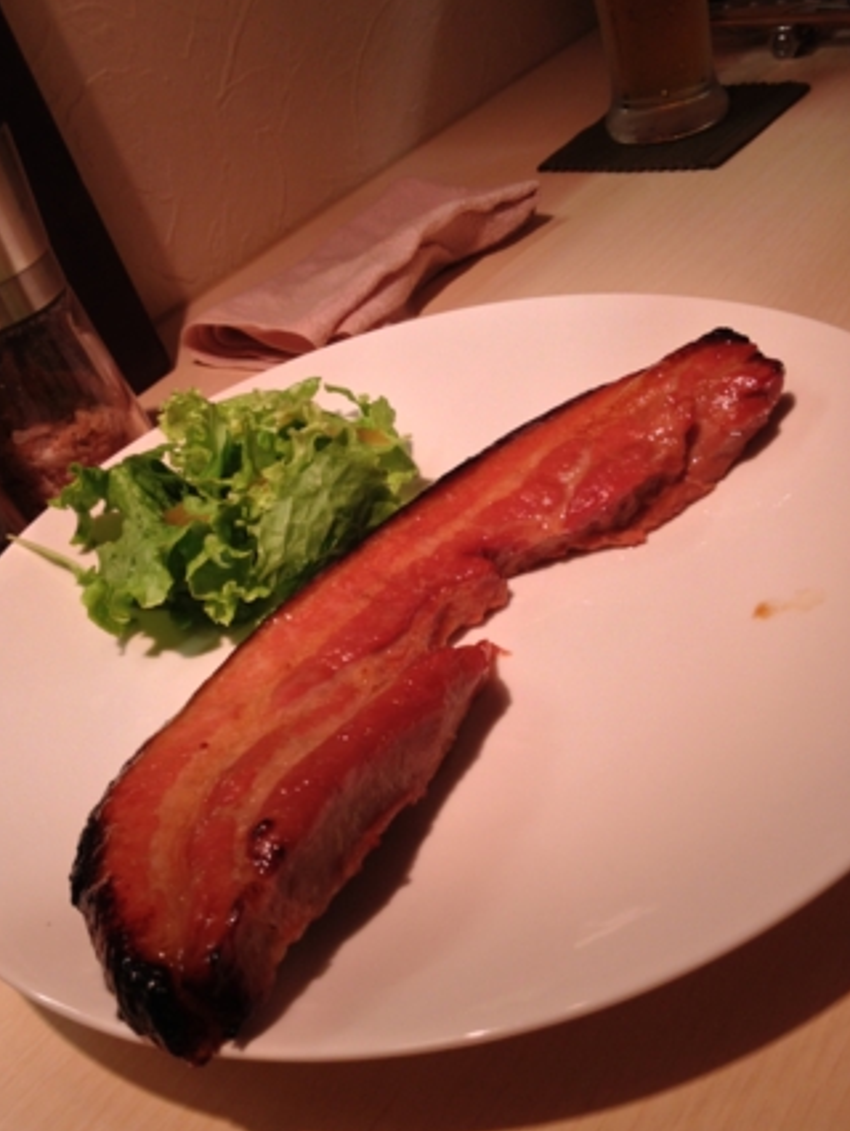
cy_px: 566
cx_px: 409
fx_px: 1210
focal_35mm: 37
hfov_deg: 38.7
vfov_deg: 50.1
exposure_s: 1/24
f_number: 2.4
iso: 50
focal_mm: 4.28
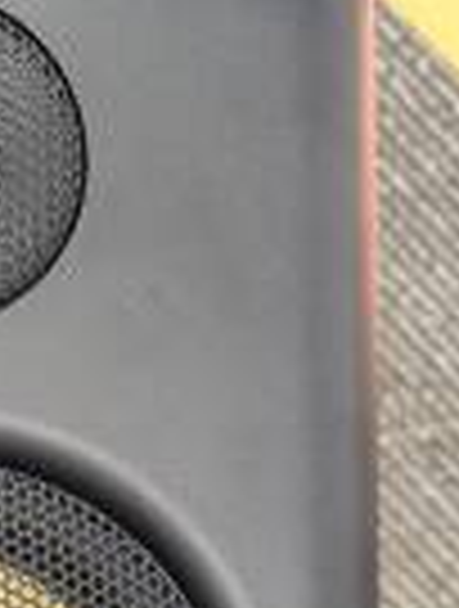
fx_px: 1249
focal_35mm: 71
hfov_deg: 19.2
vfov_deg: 24.9
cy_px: 712
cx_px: -142
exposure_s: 1/120
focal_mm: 6.9
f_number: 1.68
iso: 1061
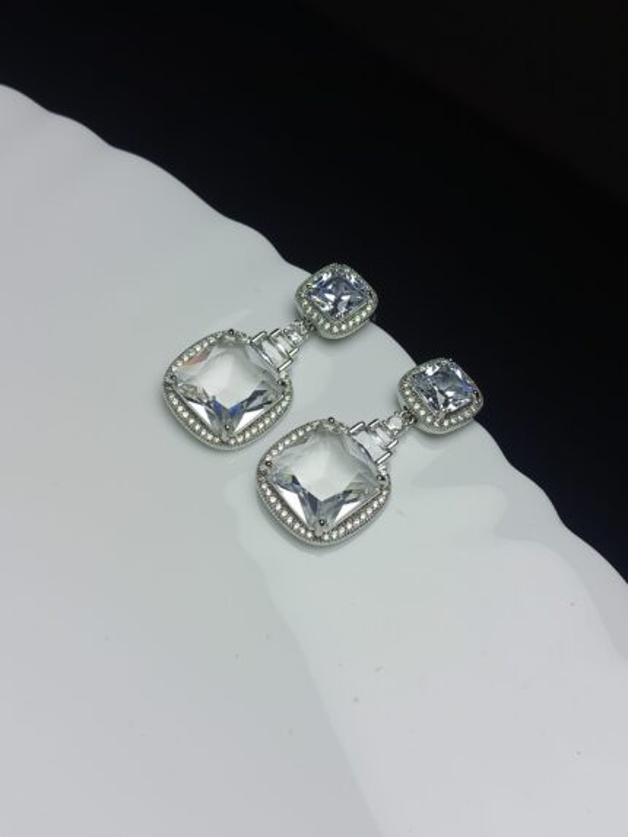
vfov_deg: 46.8
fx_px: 967
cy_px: 418
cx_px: 314
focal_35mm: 40
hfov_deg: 36.0
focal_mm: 3.98
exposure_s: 1/183
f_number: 1.8
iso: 50
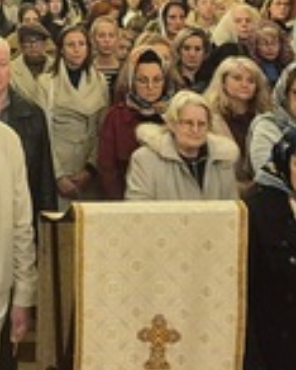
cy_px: -84
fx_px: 711
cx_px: -38
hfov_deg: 22.1
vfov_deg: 25.8
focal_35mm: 65
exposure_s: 1/50
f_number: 2.2
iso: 200
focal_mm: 1.74
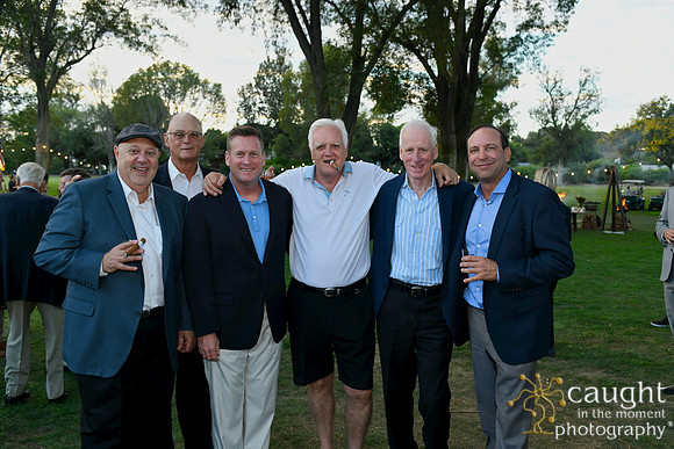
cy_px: 224
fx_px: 580
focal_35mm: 31
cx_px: 337
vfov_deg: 42.3
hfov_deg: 60.3
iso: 500
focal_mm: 31
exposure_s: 1/125
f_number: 4.5
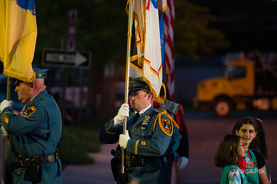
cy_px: 92
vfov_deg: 7.4
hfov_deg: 11.1
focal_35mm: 185
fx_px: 1423
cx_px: 138
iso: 3200
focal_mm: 185
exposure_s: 1/100
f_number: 3.2
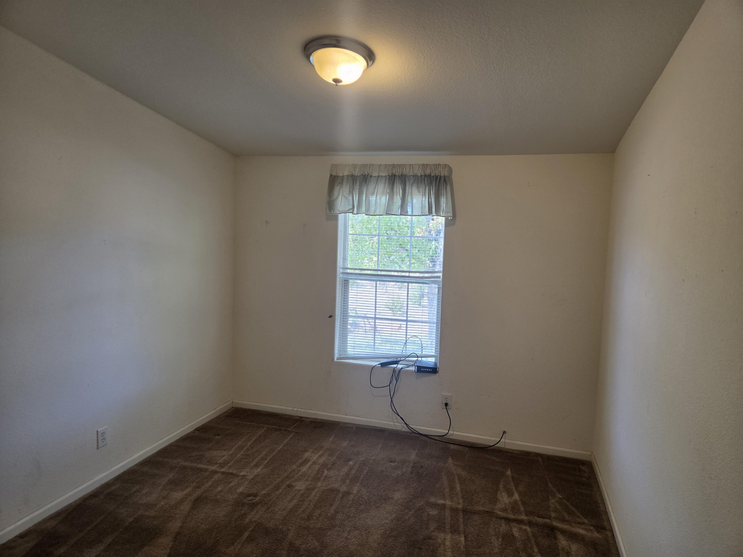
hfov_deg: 73.9
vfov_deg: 58.9
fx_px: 494
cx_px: 372
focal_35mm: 23
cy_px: 278
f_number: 1.8
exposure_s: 1/120
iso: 160
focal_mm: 5.4
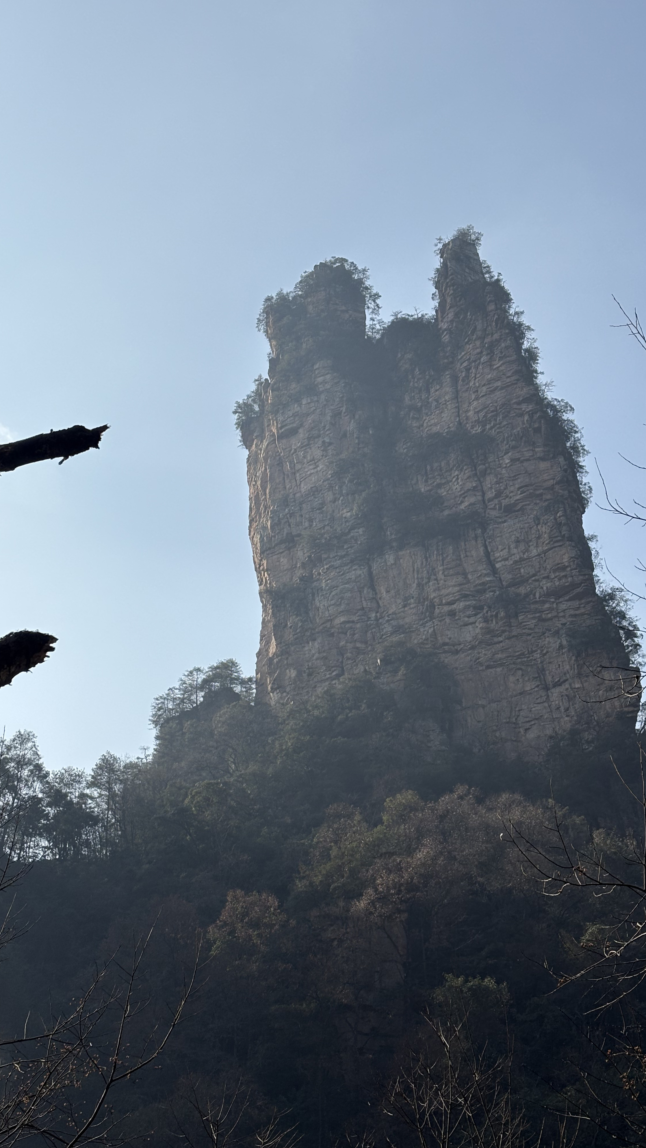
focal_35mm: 57
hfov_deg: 21.1
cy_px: 577
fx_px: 1736
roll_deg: -2.3
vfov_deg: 36.6
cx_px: 320
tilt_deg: +34.5
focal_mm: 5.96
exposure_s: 1/4630
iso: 32
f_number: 1.6
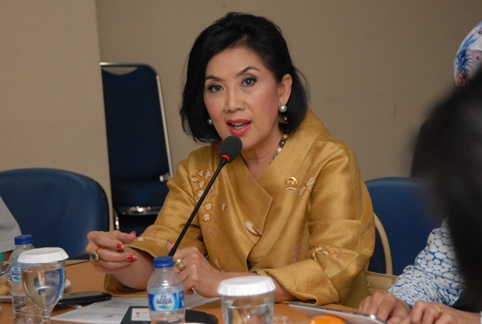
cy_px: 162
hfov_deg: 17.5
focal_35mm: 117
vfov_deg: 11.8
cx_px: 241
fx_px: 1570
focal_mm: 78
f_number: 5.6
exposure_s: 1/40
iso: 800
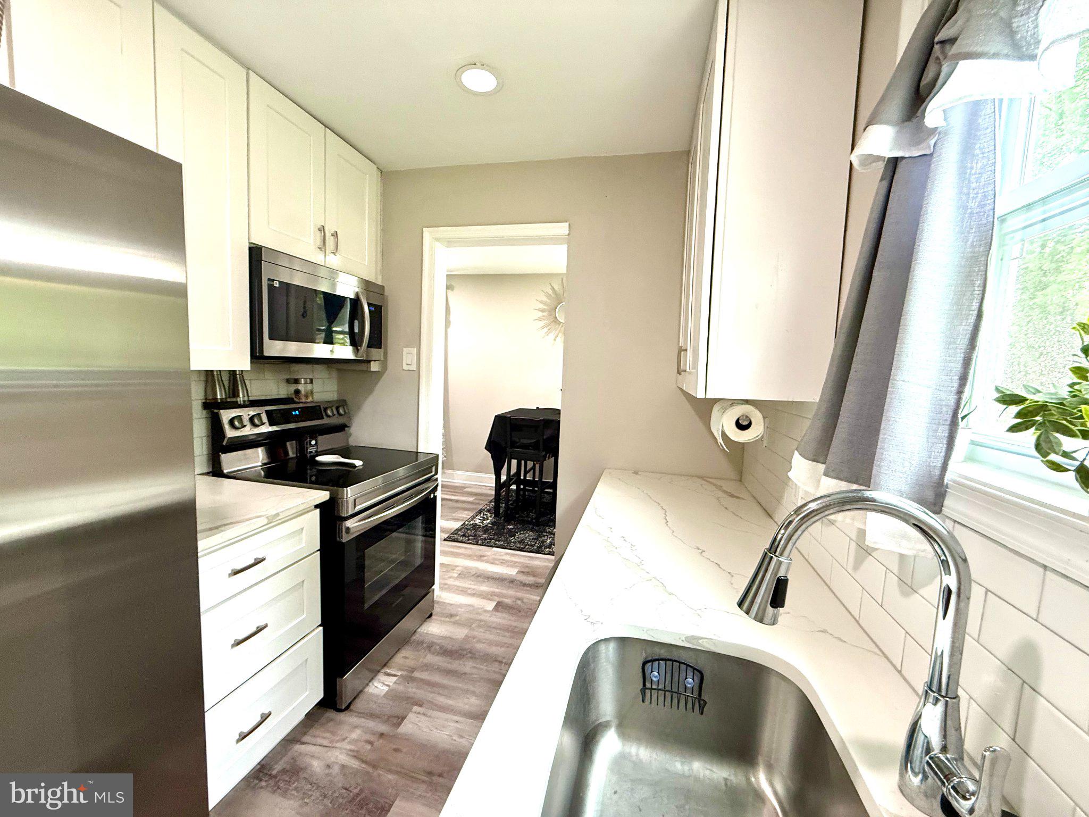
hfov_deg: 102.1
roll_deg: -1.9
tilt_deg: -4.7
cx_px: 544
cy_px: 408
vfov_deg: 85.7
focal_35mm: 14
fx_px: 440
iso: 200
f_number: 2.2
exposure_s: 1/60
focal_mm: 2.22
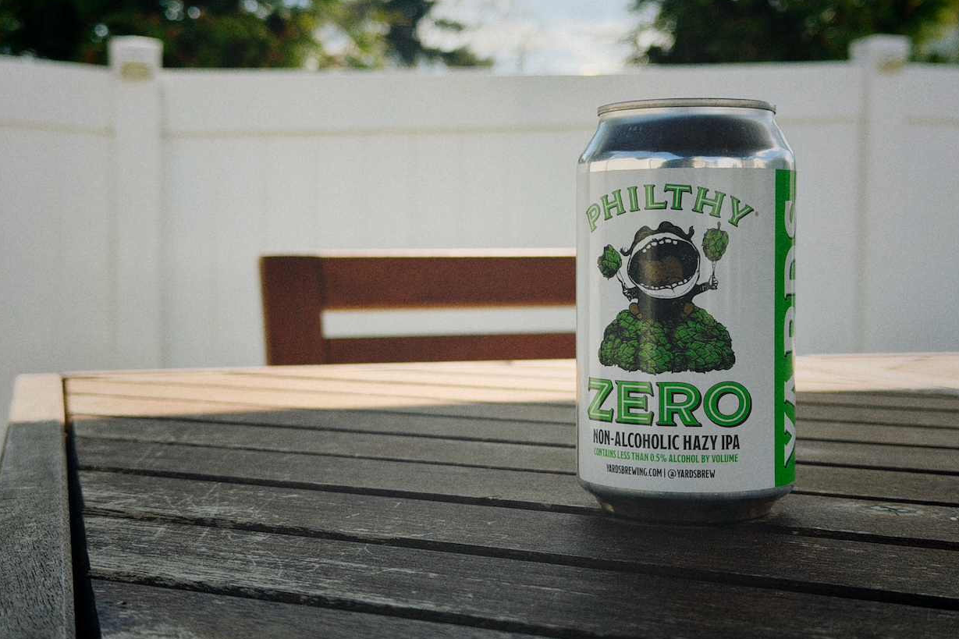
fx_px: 1385
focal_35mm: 52
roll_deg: +1.7
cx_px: 484
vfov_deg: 26.0
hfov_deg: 38.2
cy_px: 293
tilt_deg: -1.1
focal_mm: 6.76
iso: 100
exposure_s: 1/3534
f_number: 1.78
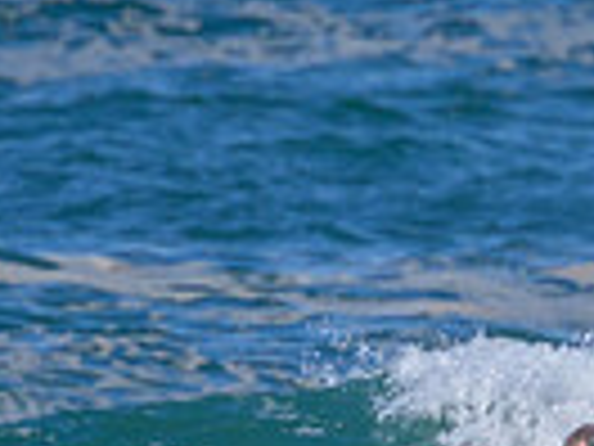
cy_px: 588
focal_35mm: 3393
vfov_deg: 0.4
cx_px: 428
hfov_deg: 0.6
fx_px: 58223
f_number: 11
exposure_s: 1/2000
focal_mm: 800
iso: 1000
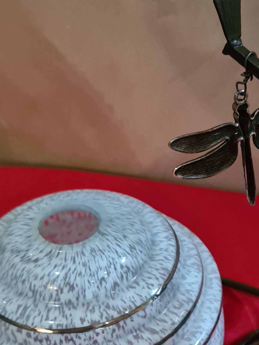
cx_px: 242
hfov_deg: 20.5
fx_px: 699
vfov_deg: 27.6
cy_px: 232
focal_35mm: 70
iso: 640
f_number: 1.8
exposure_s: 1/25
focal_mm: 5.4
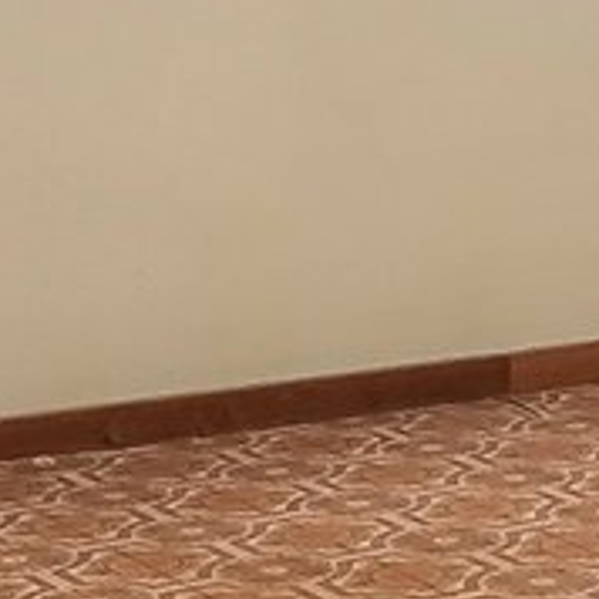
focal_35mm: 176
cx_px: 912
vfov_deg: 9.6
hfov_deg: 9.6
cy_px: -321
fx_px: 3446
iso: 400
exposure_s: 1/25
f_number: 8
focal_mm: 12
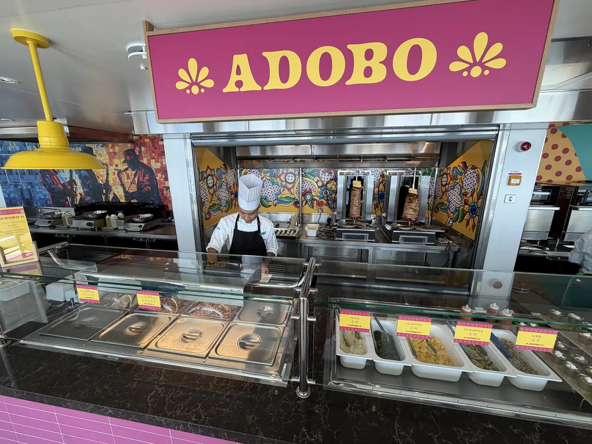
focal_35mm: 14
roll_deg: +0.1
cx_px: 296
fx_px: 239
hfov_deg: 102.1
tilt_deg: -12.7
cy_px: 222
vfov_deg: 85.7
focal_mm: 2.22
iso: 50
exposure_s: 1/117
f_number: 2.2
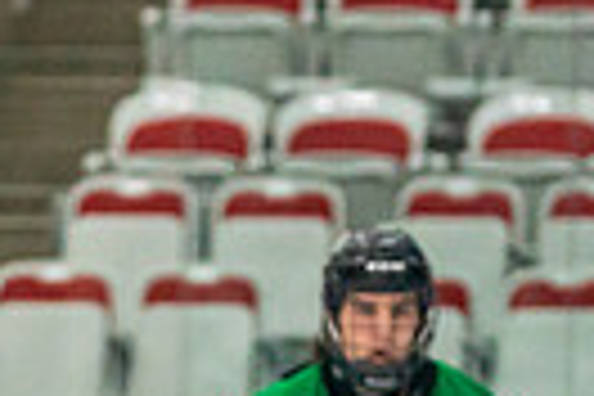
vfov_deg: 2.5
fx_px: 8942
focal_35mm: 542
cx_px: -94
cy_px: 974
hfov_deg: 3.8
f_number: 2.8
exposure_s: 1/1250
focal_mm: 99
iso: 3200
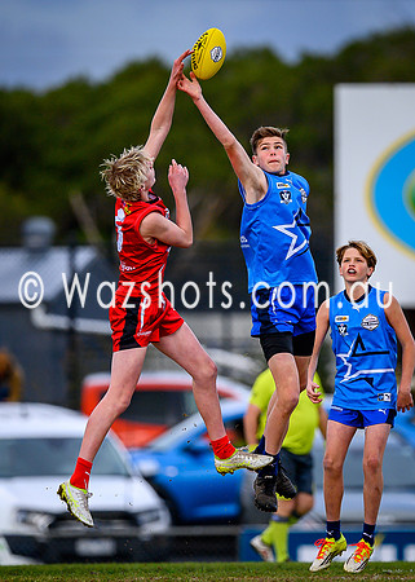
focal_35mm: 969
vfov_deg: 2.1
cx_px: 256
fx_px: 16002
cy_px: 283
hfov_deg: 1.5
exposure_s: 1/1600
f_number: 4
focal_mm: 500
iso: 360
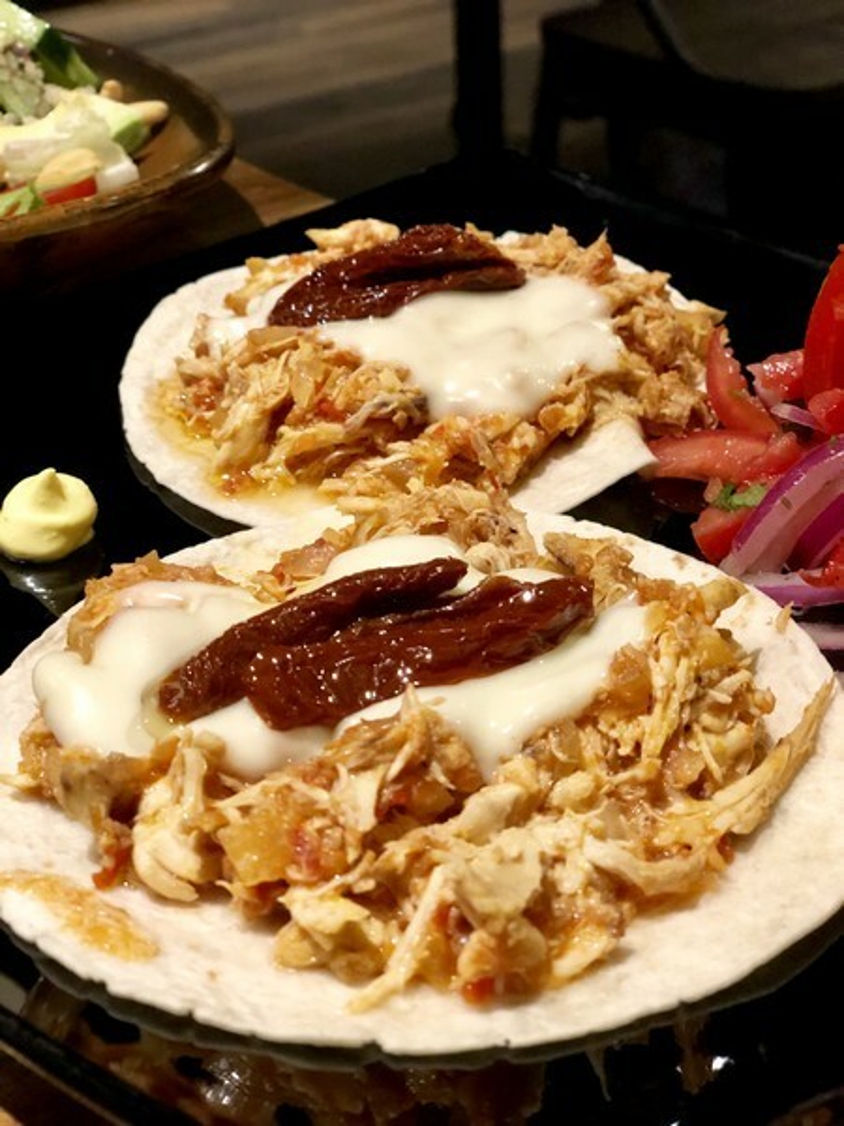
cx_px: 422
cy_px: 563
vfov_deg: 36.8
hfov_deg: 28.0
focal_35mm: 52
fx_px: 1690
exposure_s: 1/17
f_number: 2.4
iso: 160
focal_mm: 6
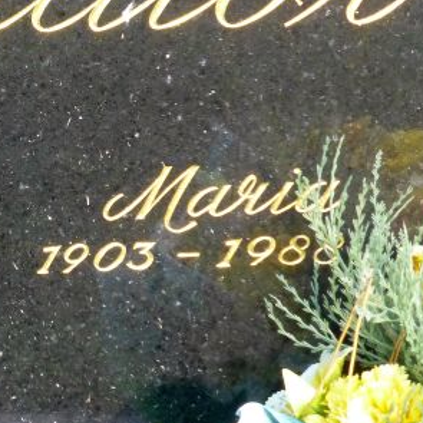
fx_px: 2323
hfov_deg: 10.3
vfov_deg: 10.4
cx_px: -43
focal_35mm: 168
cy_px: 95
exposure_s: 1/100
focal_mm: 12.5
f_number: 5
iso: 800
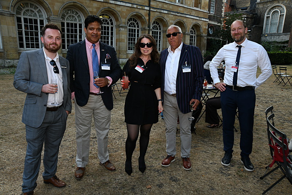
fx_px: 227
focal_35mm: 28
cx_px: 146
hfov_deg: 65.5
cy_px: 98
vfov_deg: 46.4
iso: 400
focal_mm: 28
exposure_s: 1/40
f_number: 8
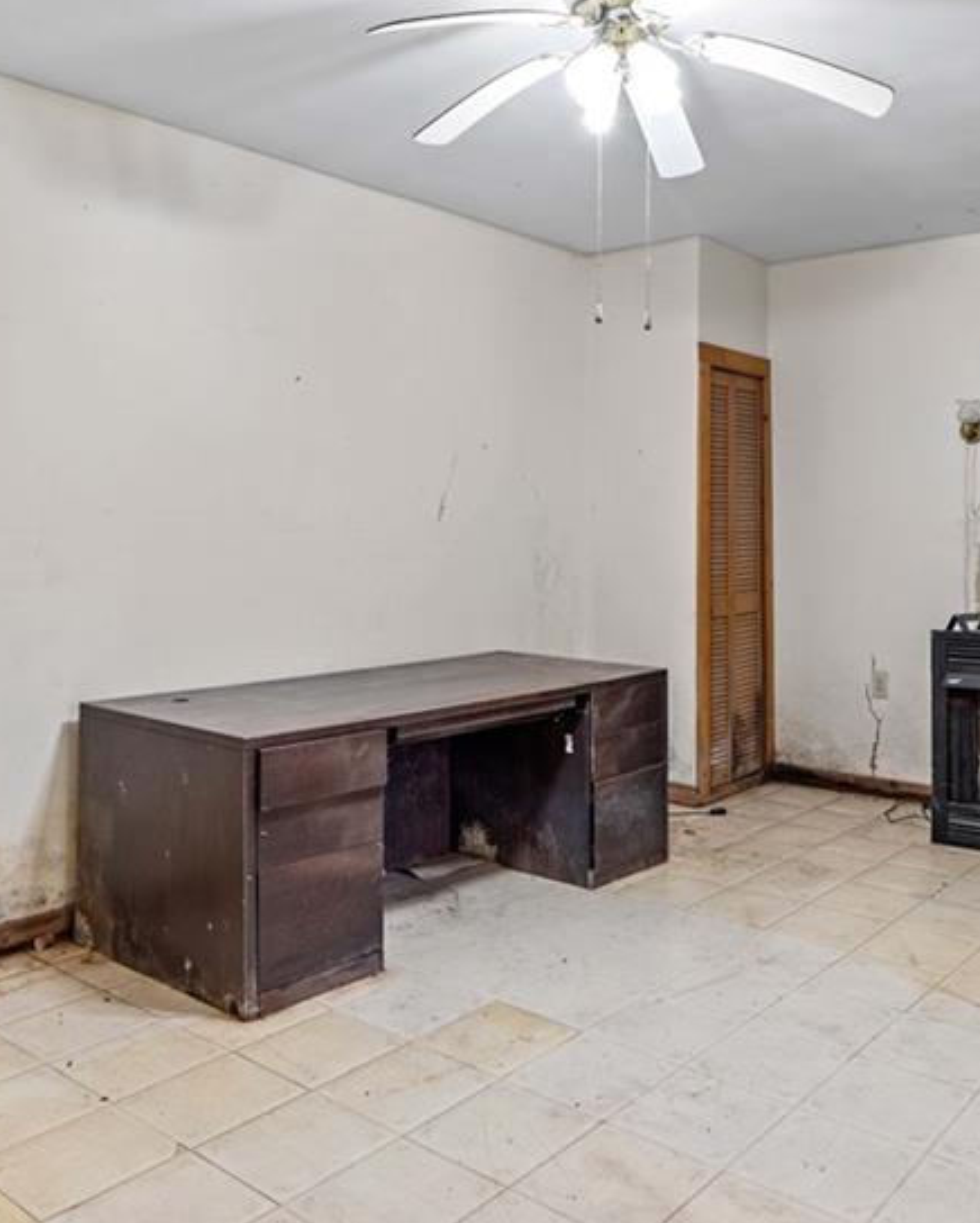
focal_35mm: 30
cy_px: 497
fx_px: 1086
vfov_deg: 58.3
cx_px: 620
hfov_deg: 48.0
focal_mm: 17
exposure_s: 1.3
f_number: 8
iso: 100
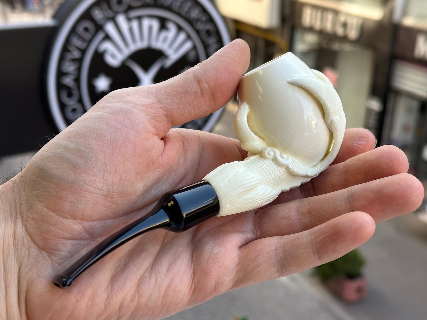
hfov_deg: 39.7
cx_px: 214
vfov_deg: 30.3
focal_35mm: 48
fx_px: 592
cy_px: 160
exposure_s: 1/521
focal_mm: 6.86
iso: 64
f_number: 1.78
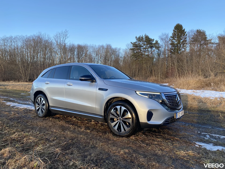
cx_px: 112
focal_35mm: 26
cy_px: 84
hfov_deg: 67.3
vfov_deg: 53.1
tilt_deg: -1.7
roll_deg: +1.0
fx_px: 169
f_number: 1.8
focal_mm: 4.25
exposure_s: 1/536
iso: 32
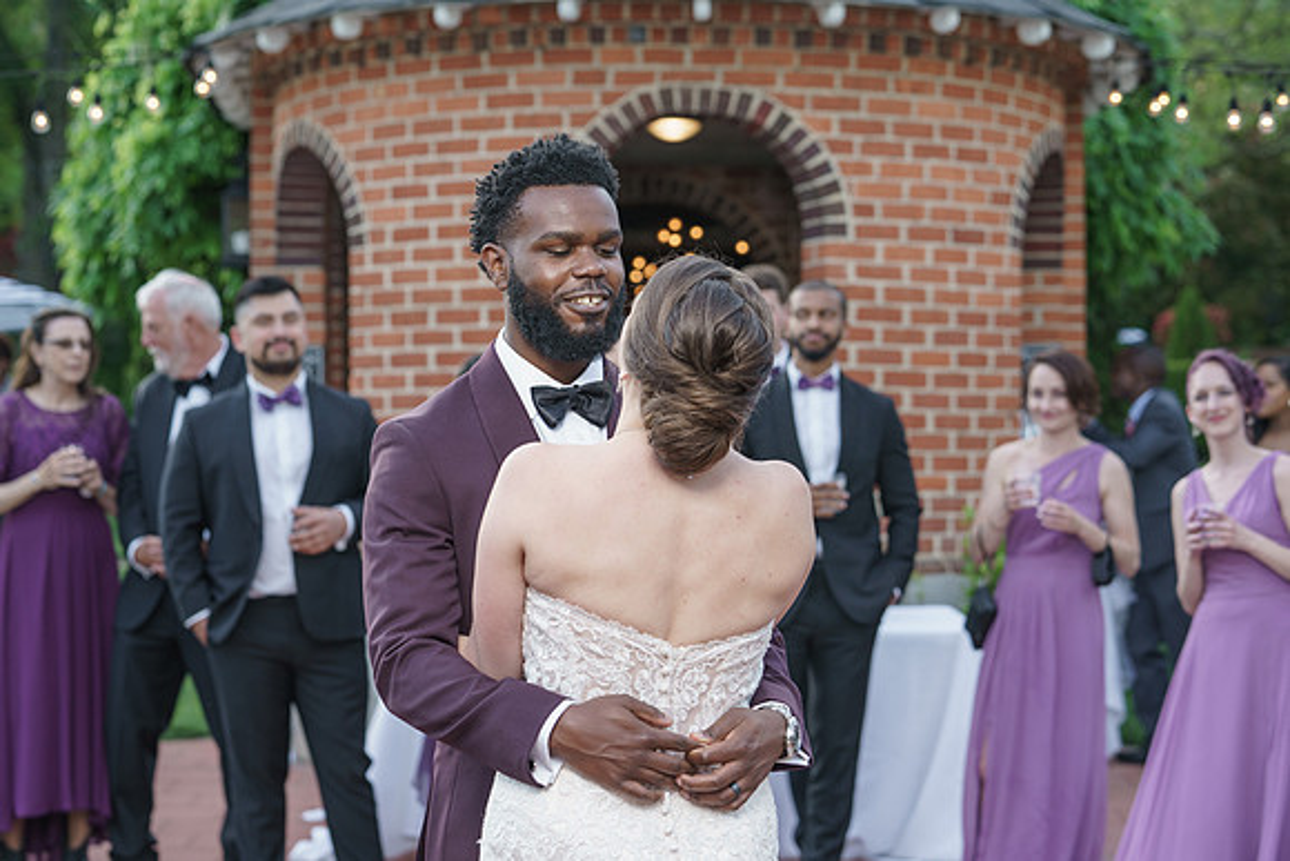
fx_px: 2722
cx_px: 645
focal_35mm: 76
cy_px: 430
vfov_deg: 18.0
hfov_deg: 26.7
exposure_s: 1/200
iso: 200
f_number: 4
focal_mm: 75
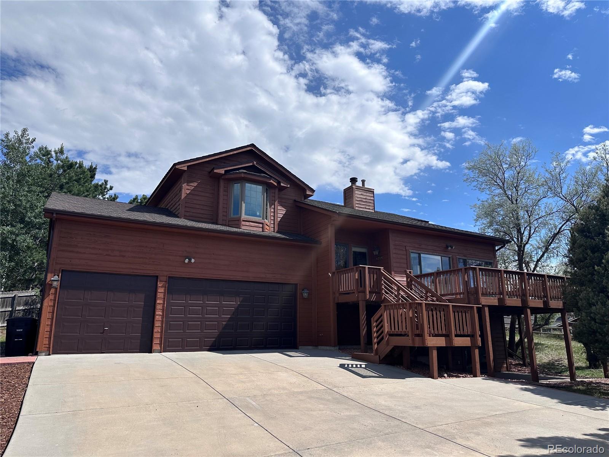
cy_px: 228
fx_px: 422
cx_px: 304
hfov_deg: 71.6
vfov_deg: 56.8
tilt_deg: +14.6
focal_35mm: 24
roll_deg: +0.1
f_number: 1.78
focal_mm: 6.86
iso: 80
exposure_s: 1/9709
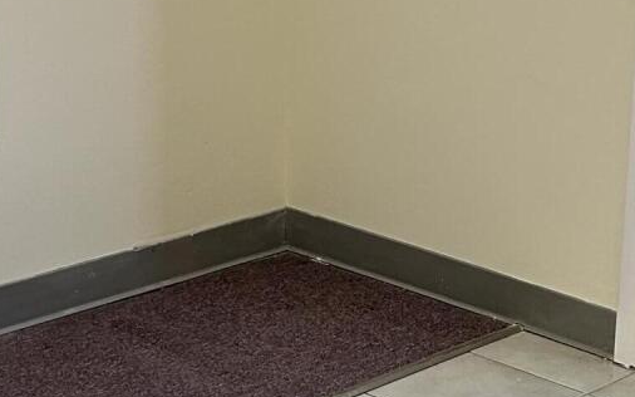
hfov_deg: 18.9
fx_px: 1886
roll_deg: -3.5
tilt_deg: -19.0
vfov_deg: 12.0
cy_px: 253
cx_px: 512
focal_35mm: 109
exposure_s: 1/120
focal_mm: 5.7
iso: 125
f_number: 1.5
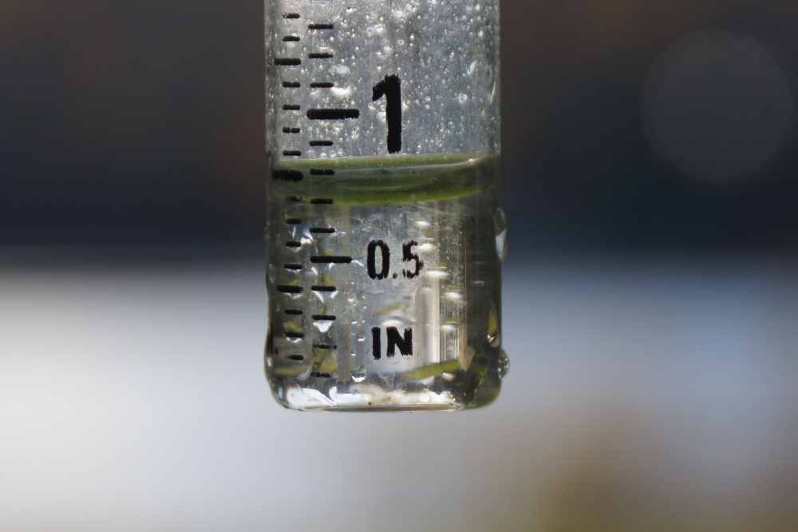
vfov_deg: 10.2
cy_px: 266
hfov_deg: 15.2
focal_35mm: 135
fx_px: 2991
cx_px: 399
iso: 100
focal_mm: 90
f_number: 5.6
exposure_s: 1/160
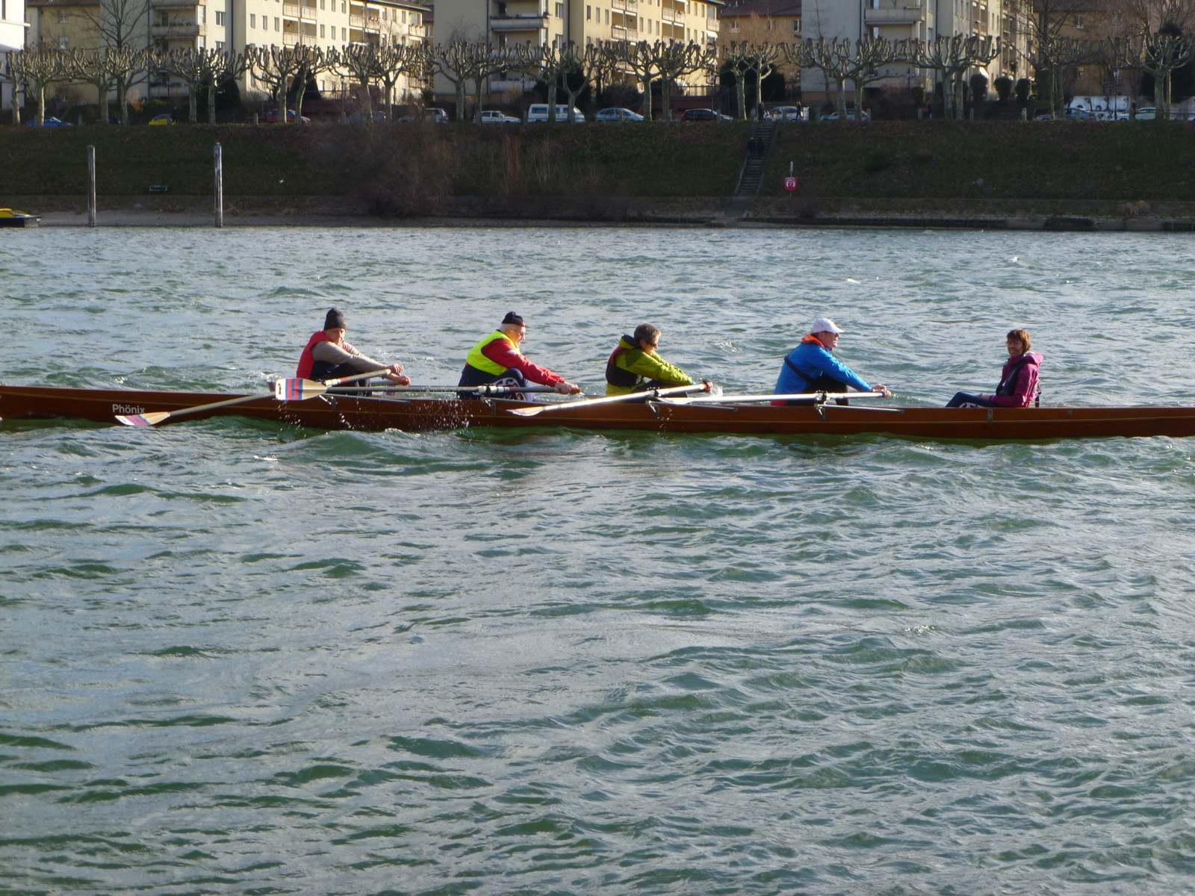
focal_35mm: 75
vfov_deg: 19.6
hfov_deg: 26.0
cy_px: 448
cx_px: 598
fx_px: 2589
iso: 80
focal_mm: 13.3
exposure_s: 1/200
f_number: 4.4
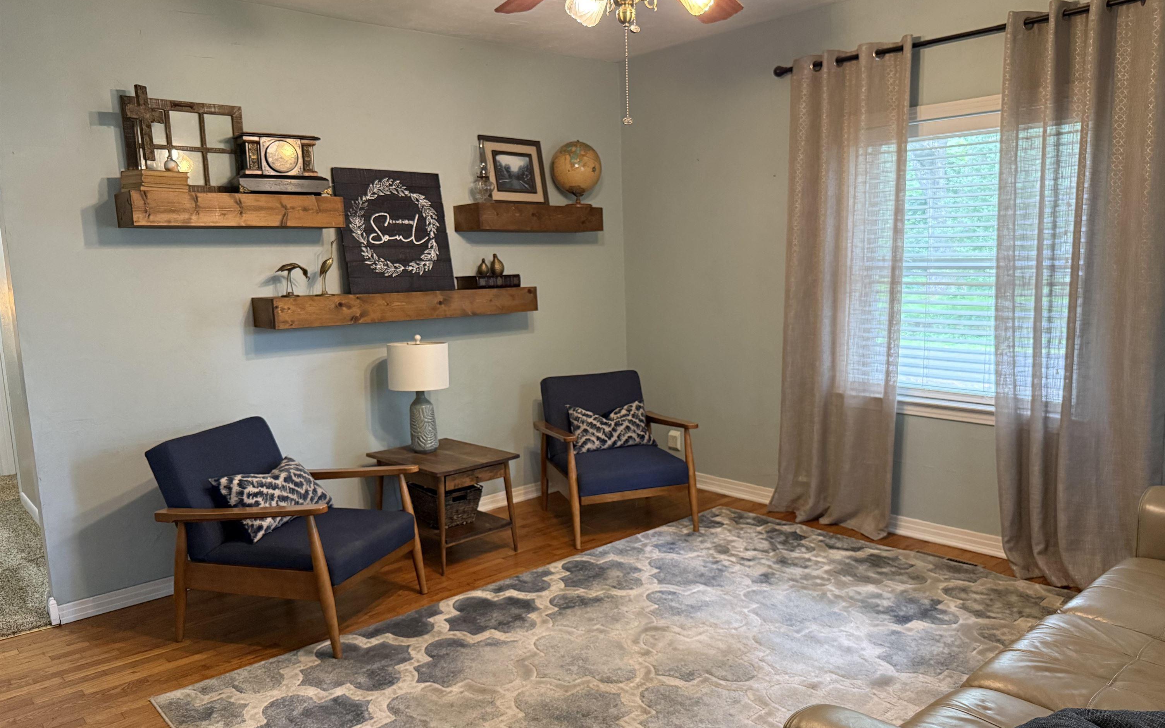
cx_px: 595
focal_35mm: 26
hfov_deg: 70.4
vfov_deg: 47.6
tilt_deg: -8.8
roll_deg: +0.9
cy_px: 393
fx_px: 826
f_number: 1.78
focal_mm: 6.76
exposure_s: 1/60
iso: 640
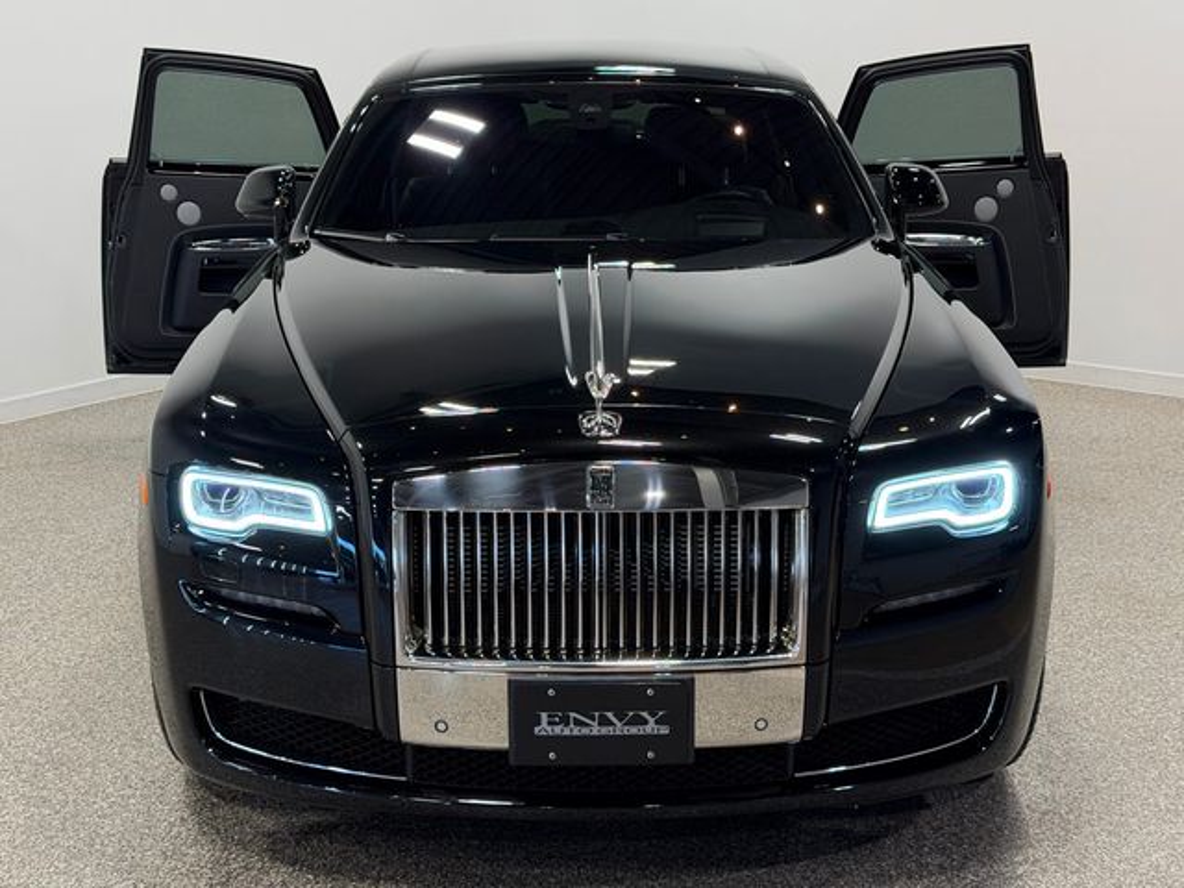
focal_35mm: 48
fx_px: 1642
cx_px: 592
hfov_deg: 39.7
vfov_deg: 30.3
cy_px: 444
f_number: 1.78
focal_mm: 6.76
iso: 160
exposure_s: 1/223
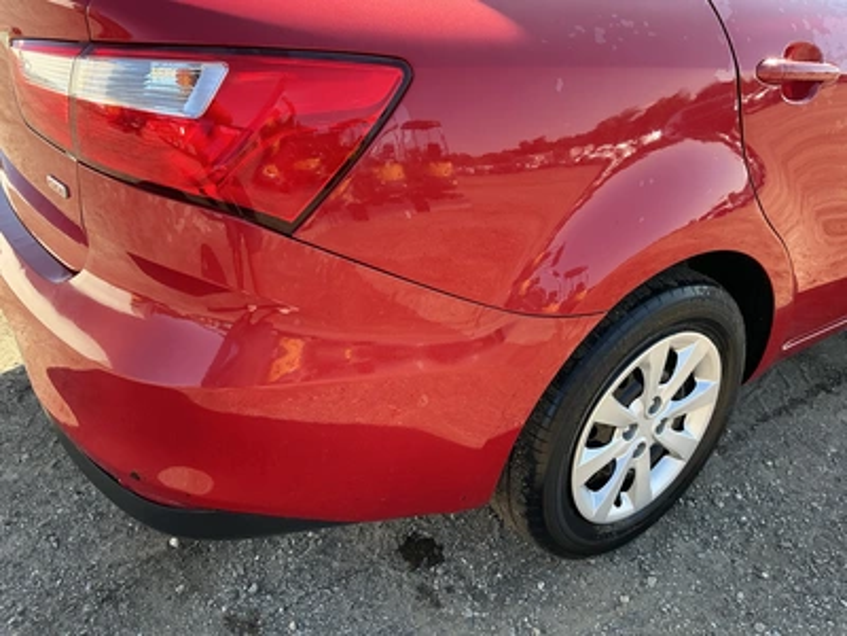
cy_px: 318
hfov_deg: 63.4
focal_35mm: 28
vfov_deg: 49.7
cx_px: 424
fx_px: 685
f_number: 1.8
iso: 32
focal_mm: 3
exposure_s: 1/172
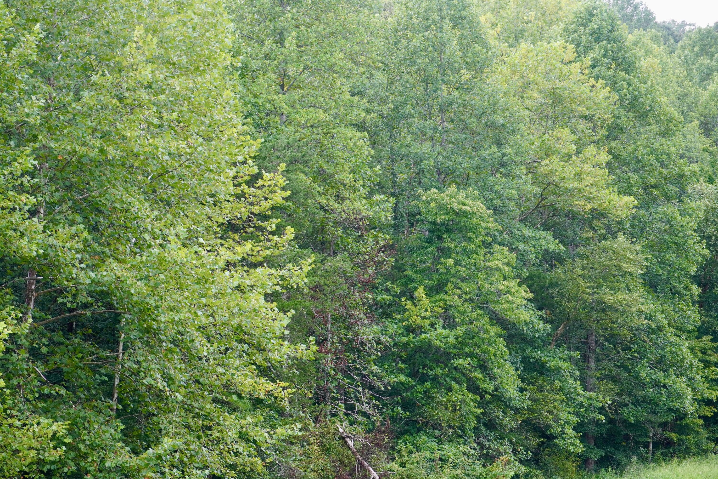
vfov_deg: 11.7
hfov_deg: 17.5
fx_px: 2333
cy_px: 240
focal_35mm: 117
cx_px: 359
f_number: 5.6
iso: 400
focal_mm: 78
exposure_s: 1/125
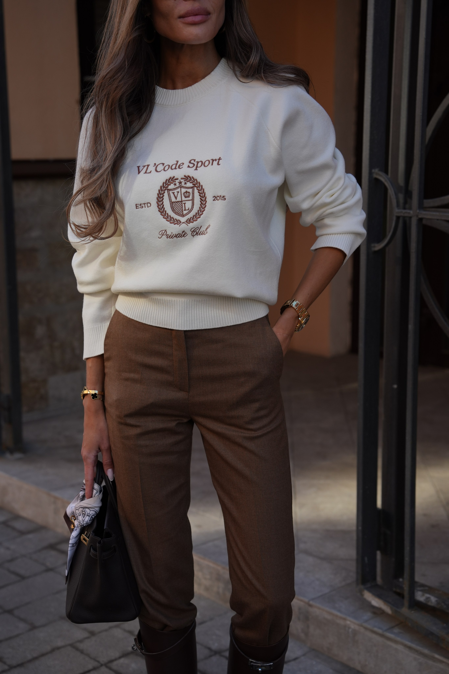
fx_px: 1122
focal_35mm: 60
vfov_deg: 33.4
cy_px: 337
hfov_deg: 22.6
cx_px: 224
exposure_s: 1/640
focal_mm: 60
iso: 200
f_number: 4
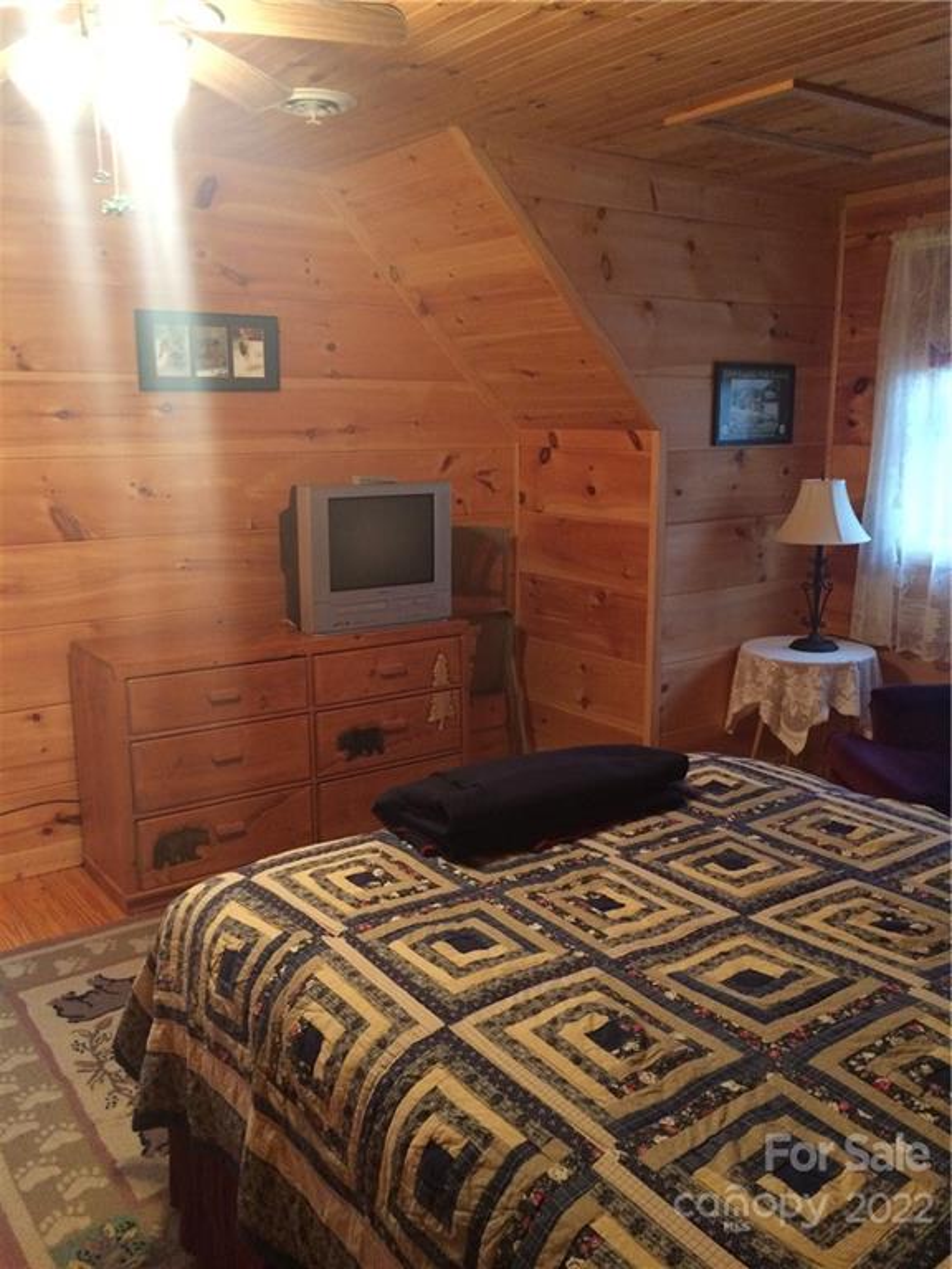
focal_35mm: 29
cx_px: 476
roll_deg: +1.2
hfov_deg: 48.2
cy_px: 634
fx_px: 1063
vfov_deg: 61.7
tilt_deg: -12.9
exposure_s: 1/24
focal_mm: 4.15
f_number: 2.2
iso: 320
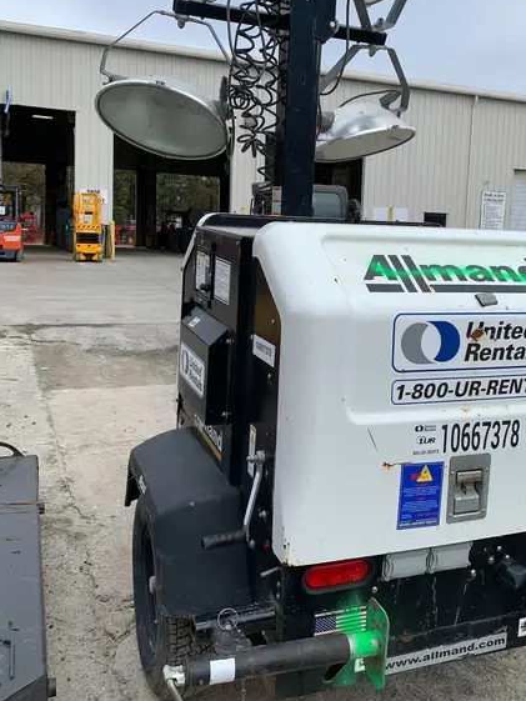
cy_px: 303
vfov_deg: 53.8
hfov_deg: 41.7
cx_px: 300
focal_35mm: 34
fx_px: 689
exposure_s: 1/1176
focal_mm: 4.25
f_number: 1.8
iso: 25
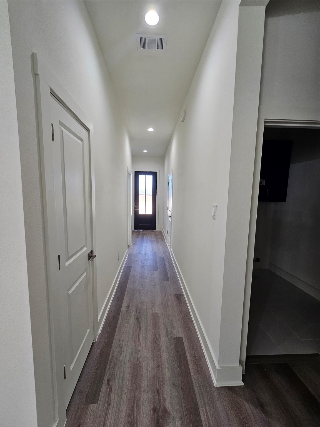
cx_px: 160
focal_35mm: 13
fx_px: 160
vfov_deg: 106.2
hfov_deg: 89.9
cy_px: 214
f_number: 2.2
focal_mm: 2.2
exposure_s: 1/60
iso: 125
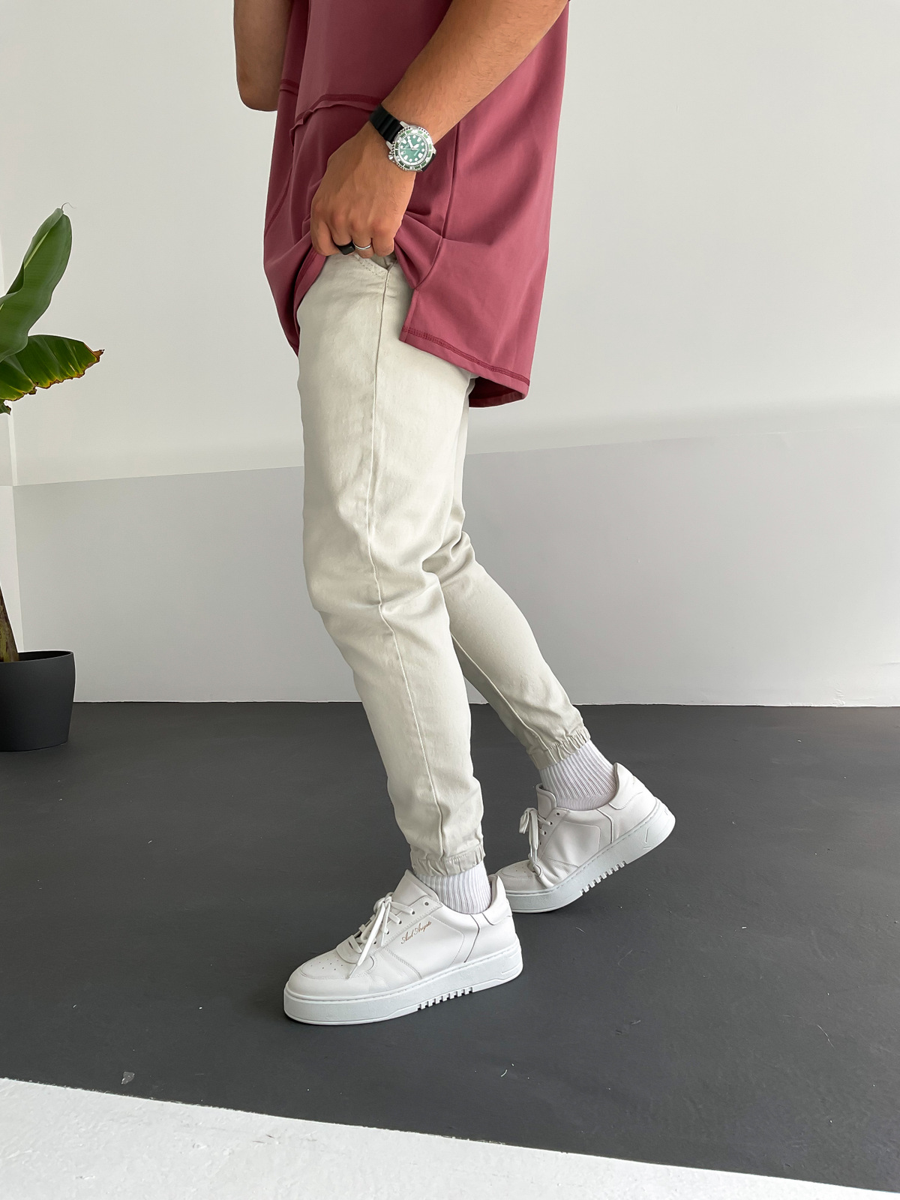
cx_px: 450
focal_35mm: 29
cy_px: 600
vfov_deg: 61.7
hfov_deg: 48.2
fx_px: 1005
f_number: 1.8
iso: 20
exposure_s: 1/120
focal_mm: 3
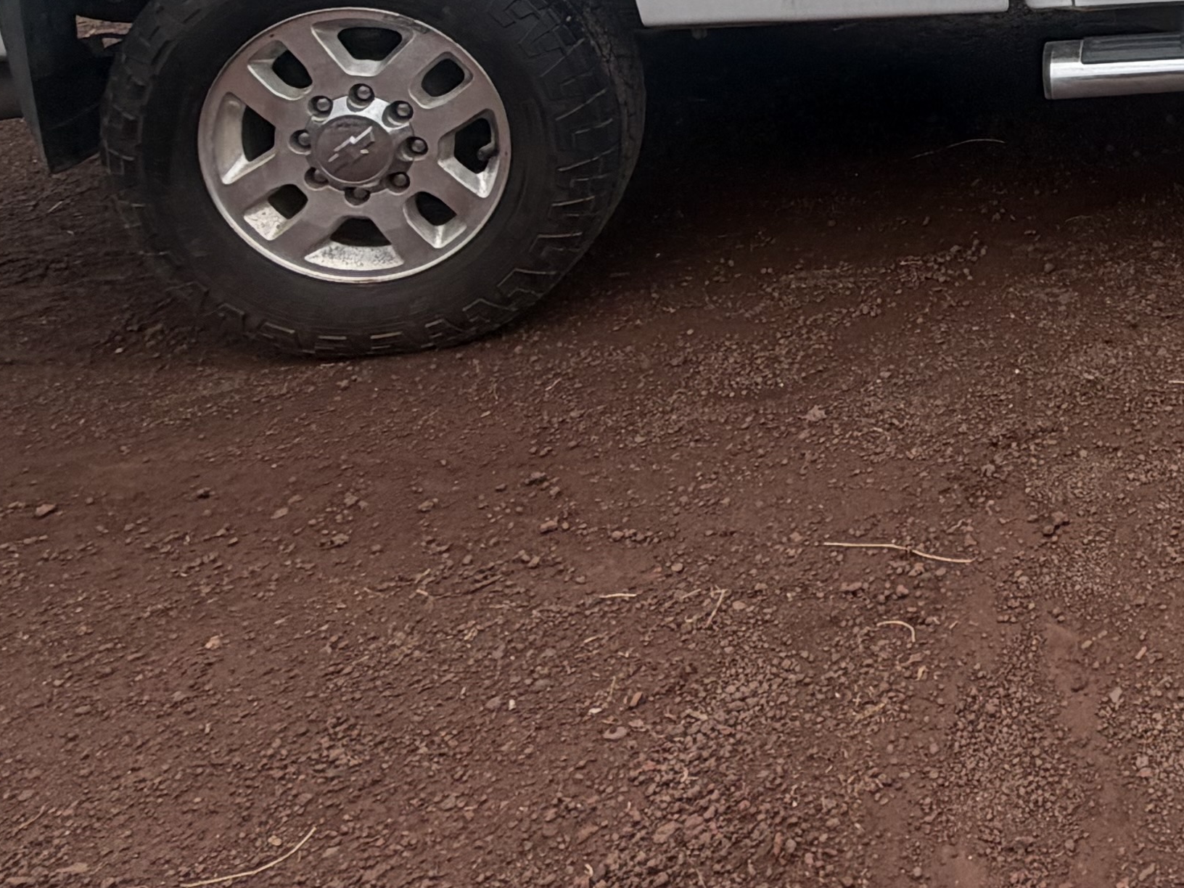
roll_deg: -0.5
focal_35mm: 49
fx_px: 1676
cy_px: -274
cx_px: 1402
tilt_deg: -6.8
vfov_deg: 25.4
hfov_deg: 32.5
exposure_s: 1/770
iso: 25
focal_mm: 2.22
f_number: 2.2
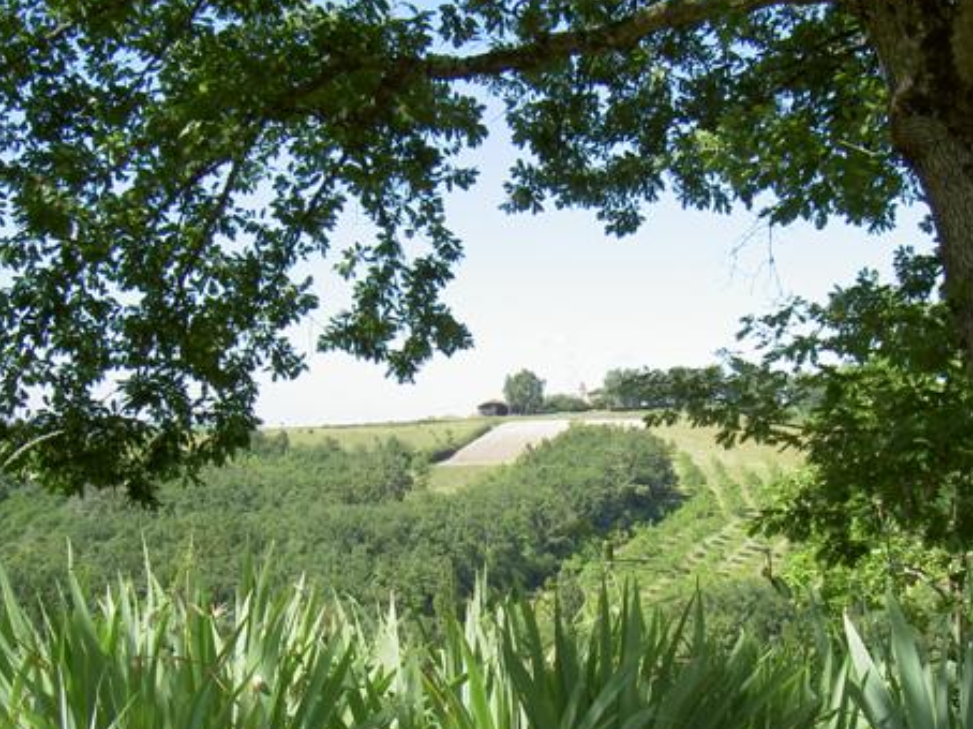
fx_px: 1545
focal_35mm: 55
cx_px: 536
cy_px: 485
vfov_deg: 26.4
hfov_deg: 34.9
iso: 100
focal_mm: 8
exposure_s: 1/263
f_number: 4.7
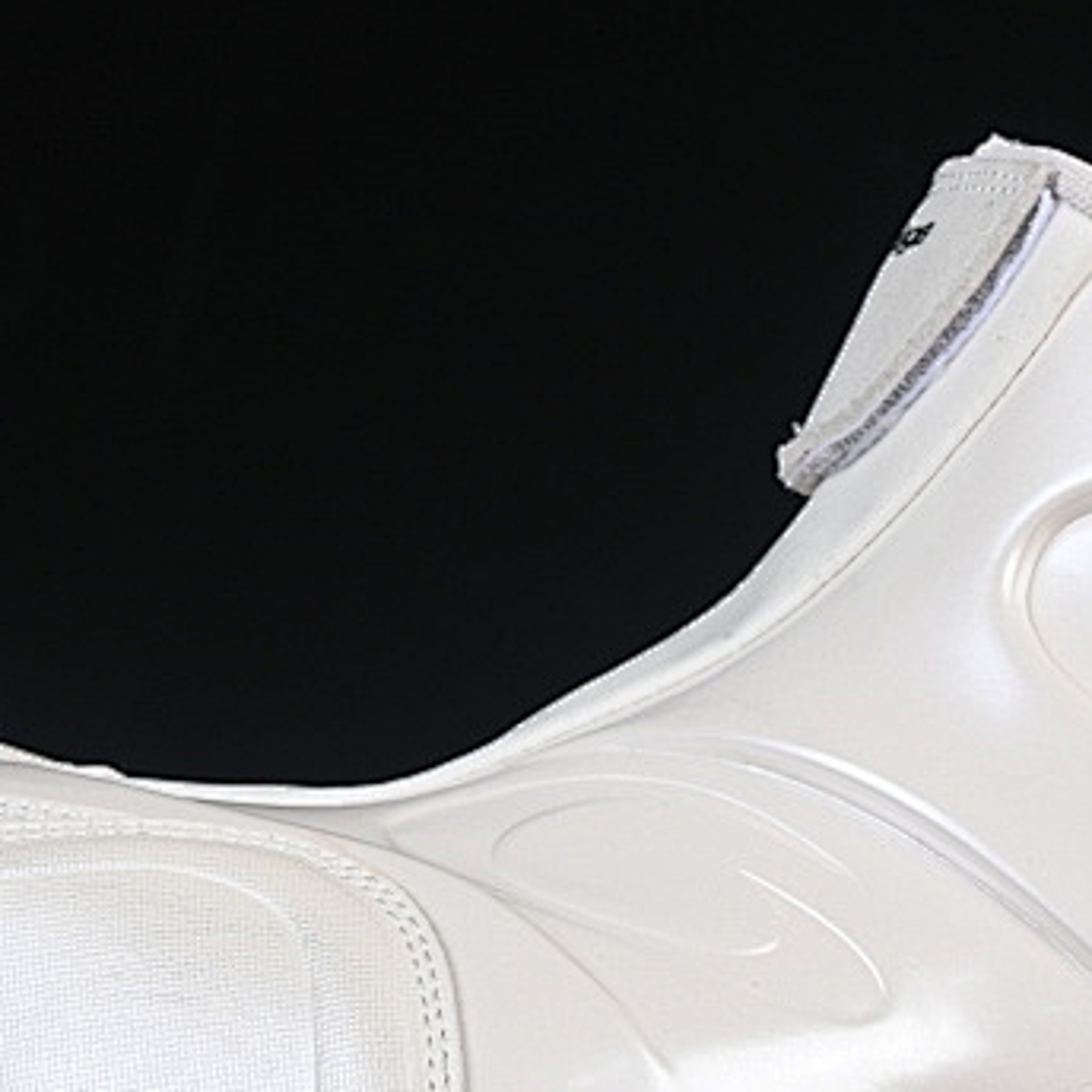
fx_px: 7138
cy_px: 724
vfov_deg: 8.7
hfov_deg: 8.7
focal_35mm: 200
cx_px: 911
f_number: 8
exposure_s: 1/80
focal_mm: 50
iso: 160
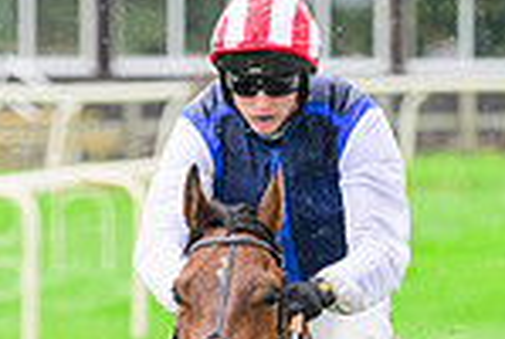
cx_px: -27
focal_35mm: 933
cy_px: 436
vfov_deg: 1.5
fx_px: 13114
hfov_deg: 2.2
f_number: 5.6
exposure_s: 1/1250
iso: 2000
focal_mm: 240
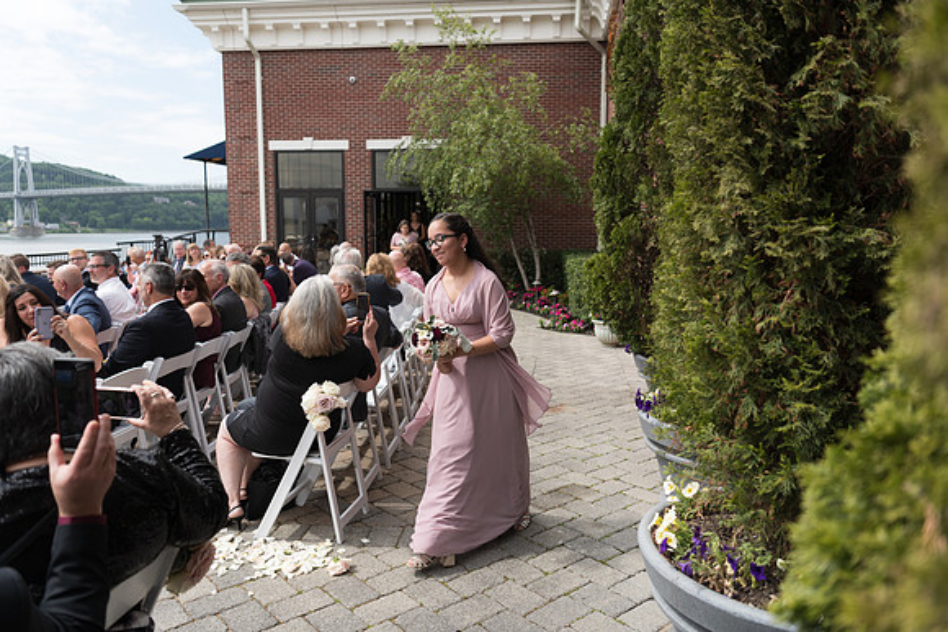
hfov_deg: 65.5
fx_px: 737
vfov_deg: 46.4
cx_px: 474
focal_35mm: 28
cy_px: 316
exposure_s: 1/640
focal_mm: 28
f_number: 2.8
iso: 64
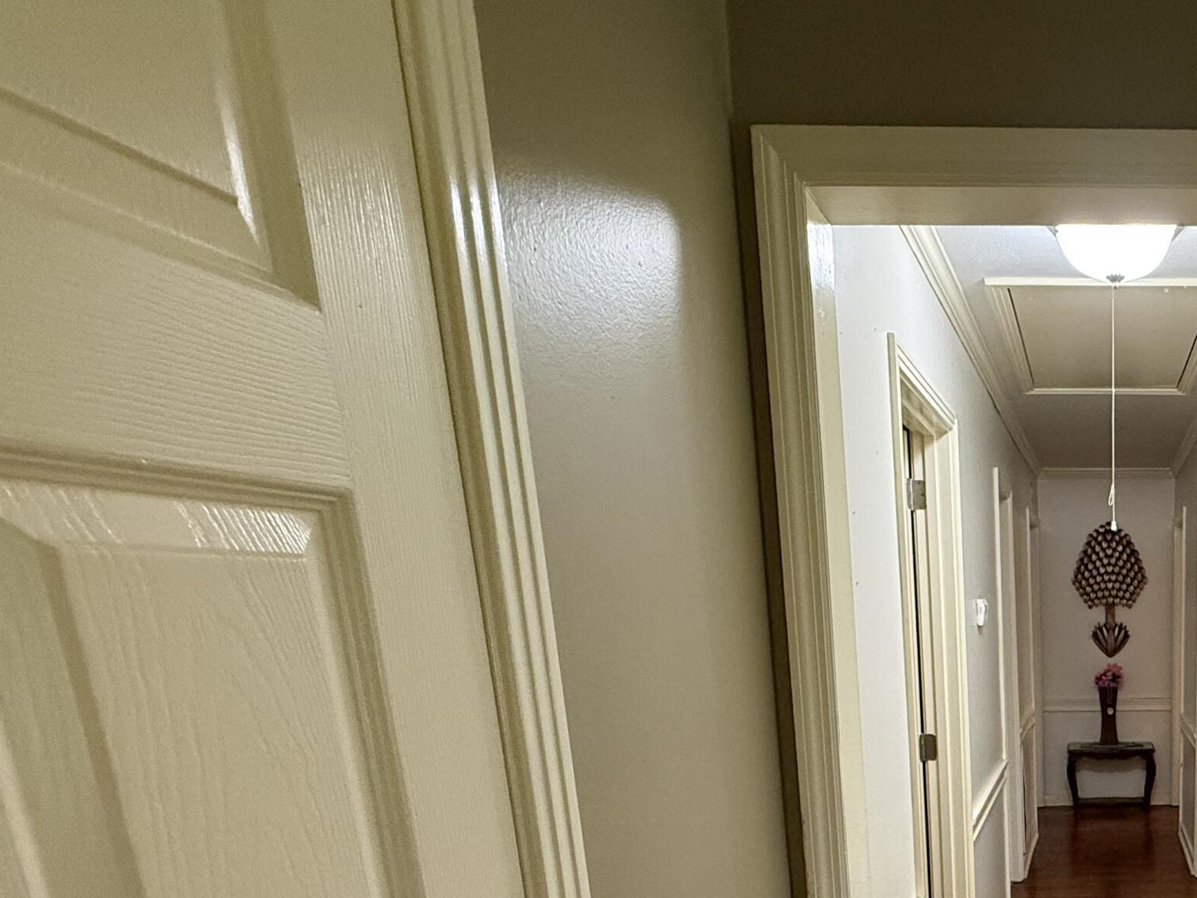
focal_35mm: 27
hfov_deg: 54.7
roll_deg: +0.0
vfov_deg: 46.3
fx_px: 934
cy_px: 811
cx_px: 1126
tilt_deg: -12.8
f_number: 2.2
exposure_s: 1/60
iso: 500
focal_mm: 2.22
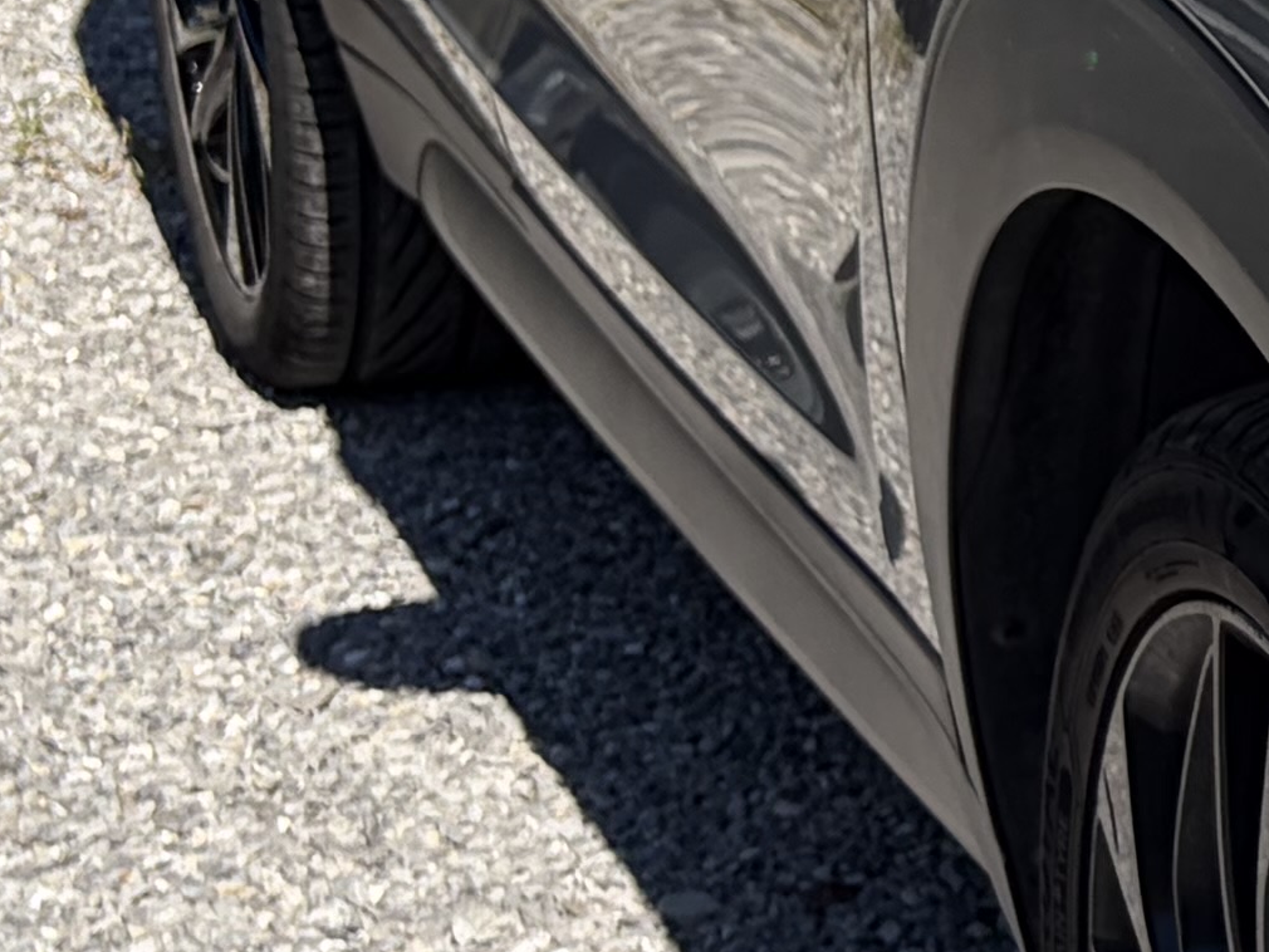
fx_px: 5390
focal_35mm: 147
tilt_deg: -9.5
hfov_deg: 11.7
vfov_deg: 10.1
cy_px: 210
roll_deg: +1.6
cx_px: 2757
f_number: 1.6
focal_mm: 5.96
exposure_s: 1/2639
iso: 50
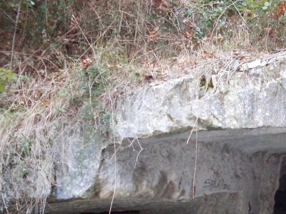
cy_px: 218
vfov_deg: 17.9
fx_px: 661
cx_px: 283
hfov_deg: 23.5
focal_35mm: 80
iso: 240
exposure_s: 1/45
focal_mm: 6.3
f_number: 2.8
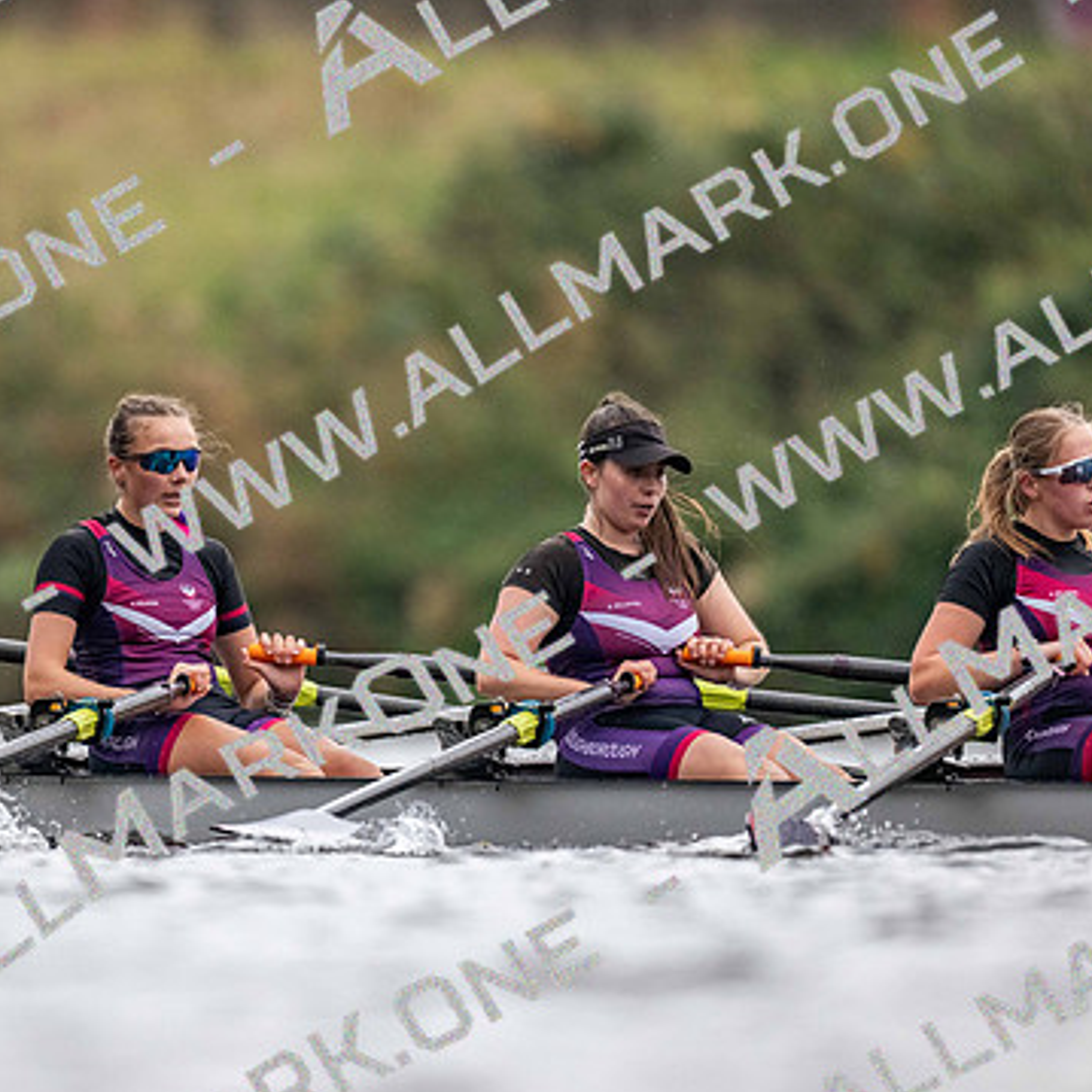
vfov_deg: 2.1
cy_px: 583
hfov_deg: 2.1
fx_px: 29409
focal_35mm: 824
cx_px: 484
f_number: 4
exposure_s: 1/2500
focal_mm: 600
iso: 3200
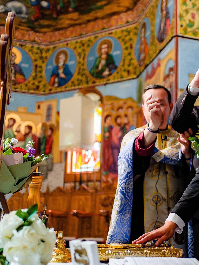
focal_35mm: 51
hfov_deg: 27.5
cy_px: 133
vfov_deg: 37.5
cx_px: 181
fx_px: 391
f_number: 1.8
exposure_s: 1/250
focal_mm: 35
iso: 1000
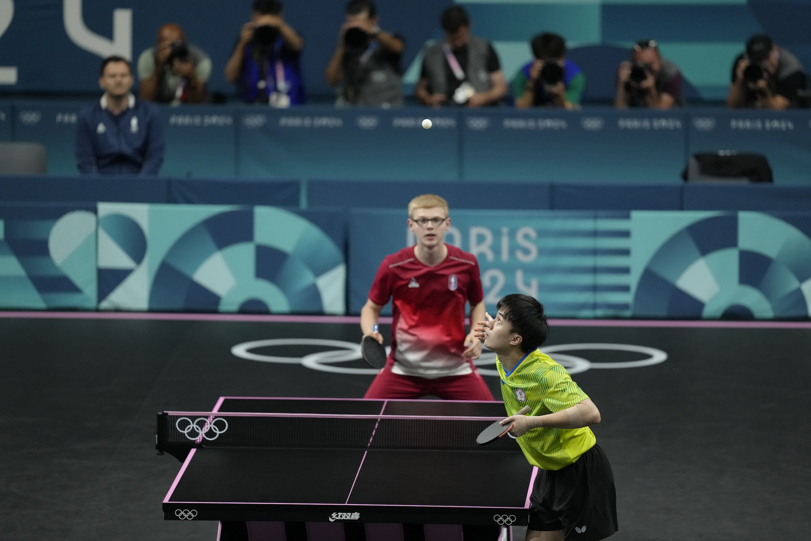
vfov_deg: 4.6
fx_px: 6758
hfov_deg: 6.9
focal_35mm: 300
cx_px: 406
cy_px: 270
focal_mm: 300
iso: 3200
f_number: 2.8
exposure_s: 1/2500
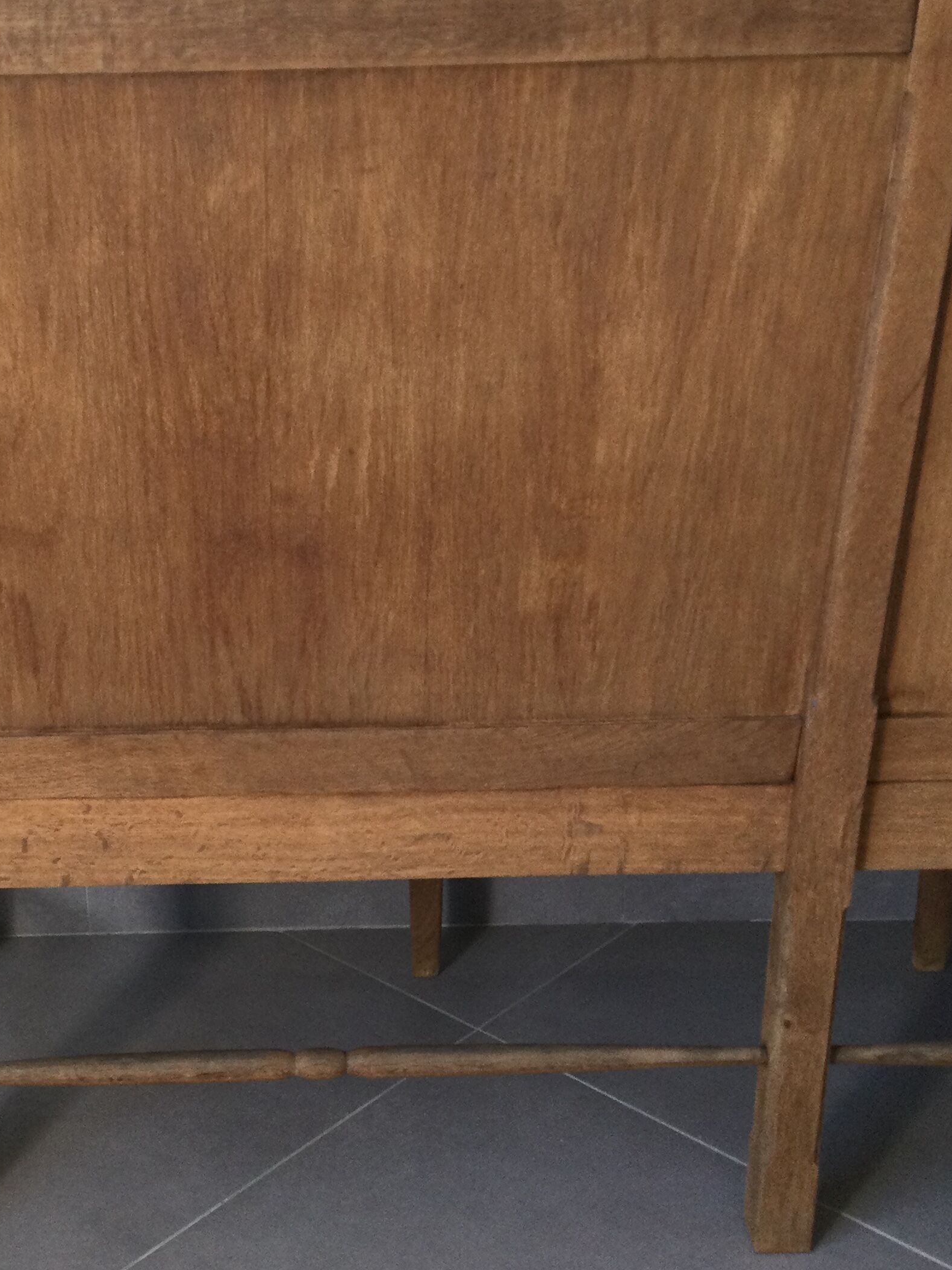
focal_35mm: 48
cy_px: 702
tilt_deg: -22.7
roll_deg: +1.2
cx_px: 285
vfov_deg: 39.6
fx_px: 1760
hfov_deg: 30.0
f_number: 2.4
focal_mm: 3.3
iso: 40
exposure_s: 1/33
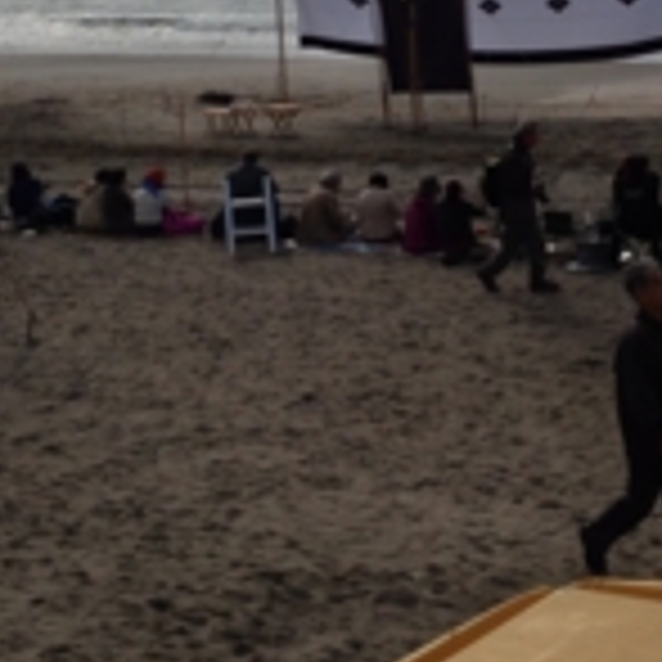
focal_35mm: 95
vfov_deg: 18.0
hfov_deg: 18.2
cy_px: 63
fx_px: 2055
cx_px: 495
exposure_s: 1/3623
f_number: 2.4
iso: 50
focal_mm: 4.13
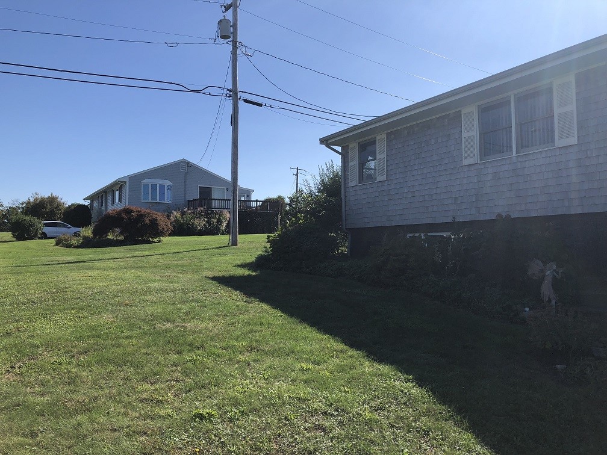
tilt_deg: +1.5
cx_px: 304
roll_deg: +0.2
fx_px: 491
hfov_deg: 63.4
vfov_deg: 49.7
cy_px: 228
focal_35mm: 28
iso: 20
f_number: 1.8
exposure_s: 1/2433
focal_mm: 3.99
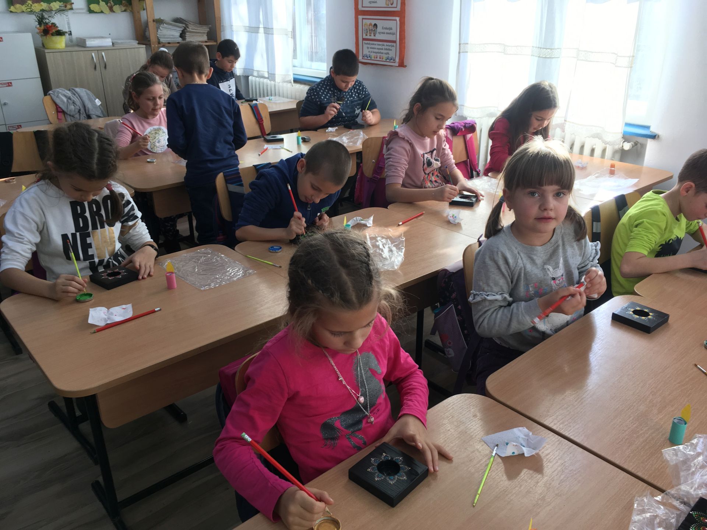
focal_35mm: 29
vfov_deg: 48.2
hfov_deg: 61.7
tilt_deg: -22.7
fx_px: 592
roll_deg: +0.2
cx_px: 354
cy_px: 265
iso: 25
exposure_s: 1/100
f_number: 2.2
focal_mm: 4.15
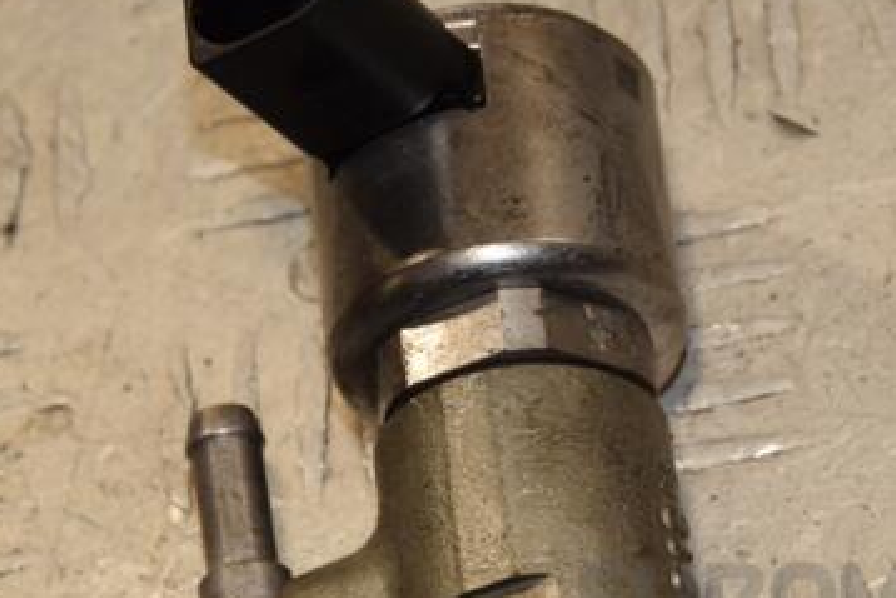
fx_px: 6569
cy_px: 268
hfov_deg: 7.8
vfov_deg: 5.2
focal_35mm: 264
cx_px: 533
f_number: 9
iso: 800
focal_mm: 105
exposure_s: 1/200
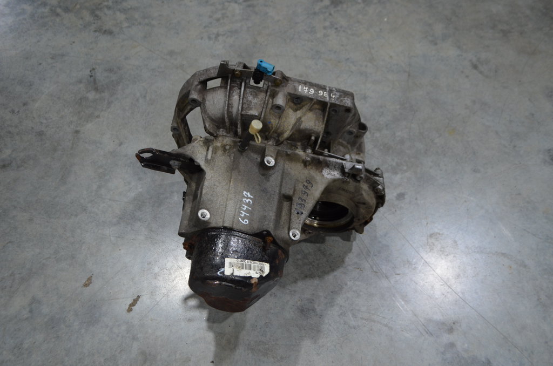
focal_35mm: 30
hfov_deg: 62.0
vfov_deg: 43.4
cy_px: 183
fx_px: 460
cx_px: 276
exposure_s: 1/60
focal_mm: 20
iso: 640
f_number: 4
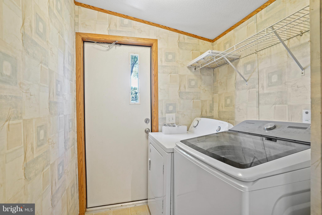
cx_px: 161
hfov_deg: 93.3
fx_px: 152
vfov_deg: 70.4
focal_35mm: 17
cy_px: 108
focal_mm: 17
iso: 400
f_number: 9
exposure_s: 1.3
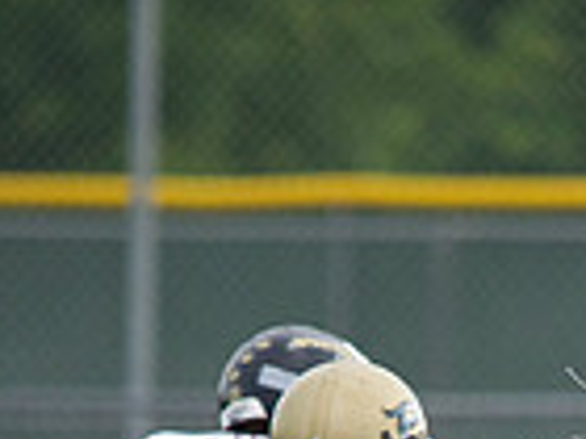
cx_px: 628
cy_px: 803
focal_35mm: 1984
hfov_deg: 1.0
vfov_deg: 0.7
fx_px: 33586
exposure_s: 1/1000
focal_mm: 500
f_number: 6.3
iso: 2000
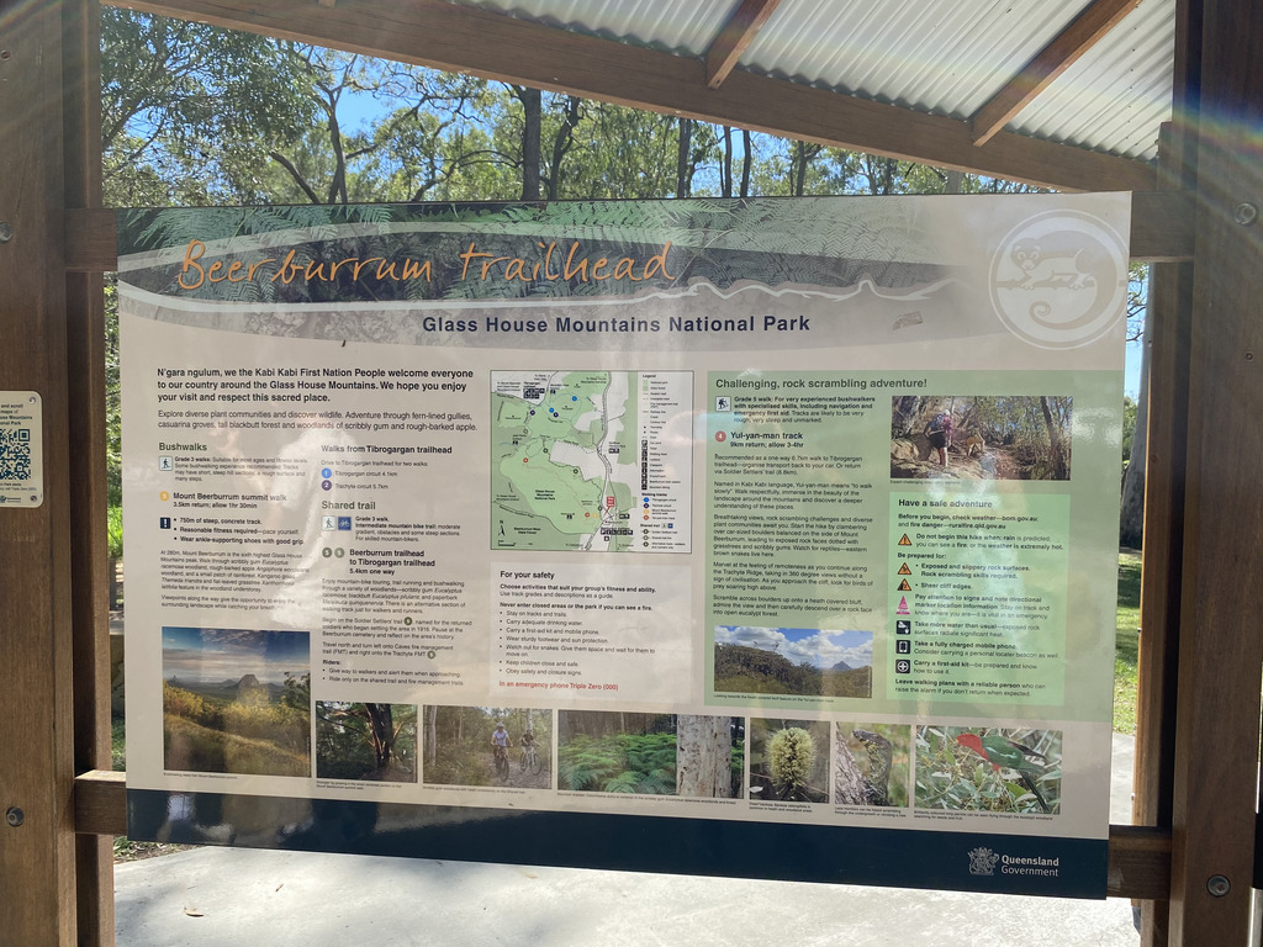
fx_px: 949
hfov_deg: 67.3
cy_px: 474
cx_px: 632
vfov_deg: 53.1
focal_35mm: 26
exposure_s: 1/973
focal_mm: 4.25
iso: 32
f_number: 1.8
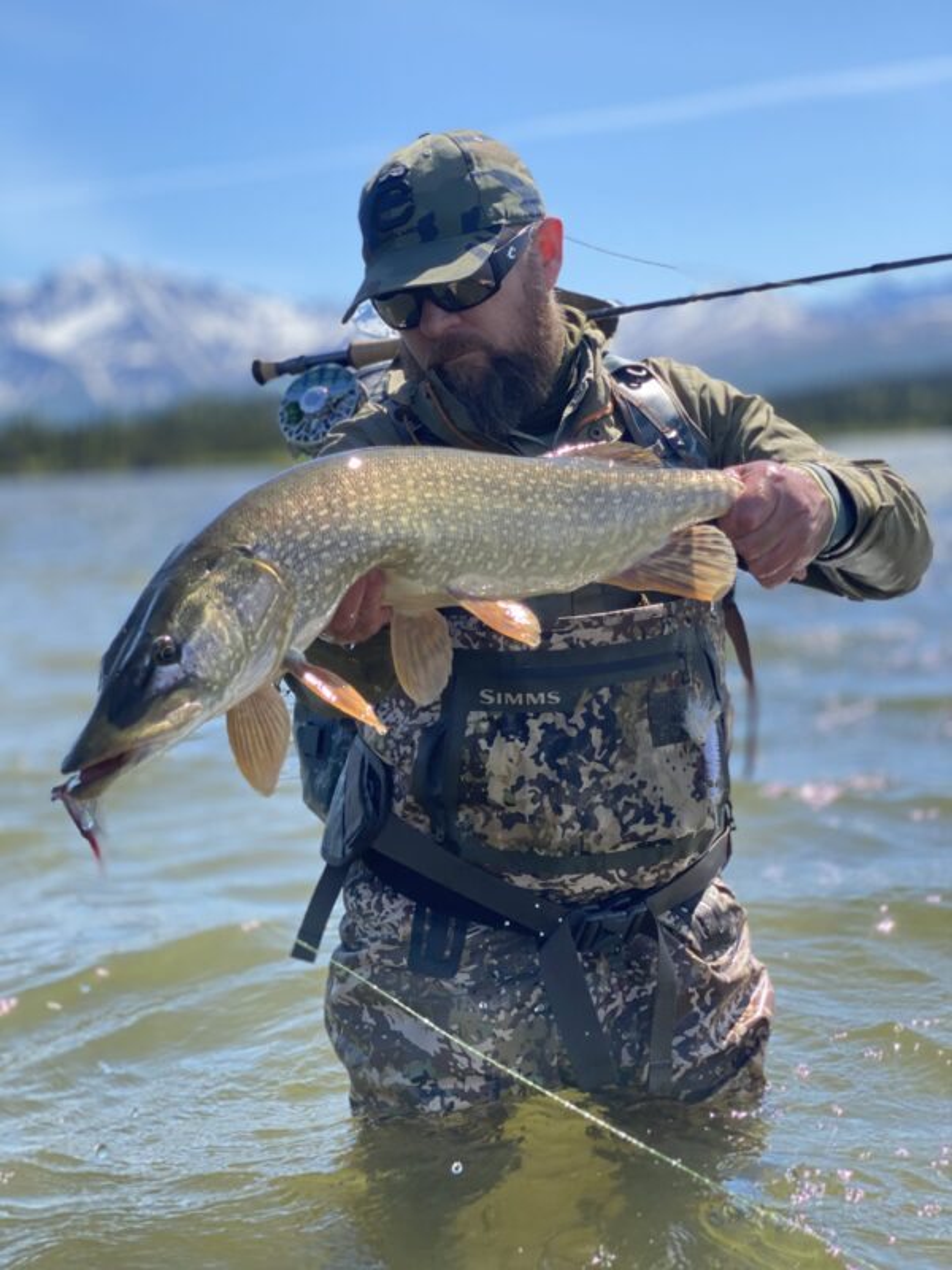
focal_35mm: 52
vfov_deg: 36.8
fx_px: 1907
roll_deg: +1.9
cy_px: 635
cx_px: 476
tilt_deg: -3.7
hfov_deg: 28.0
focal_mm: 6
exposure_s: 1/888
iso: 20
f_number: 2
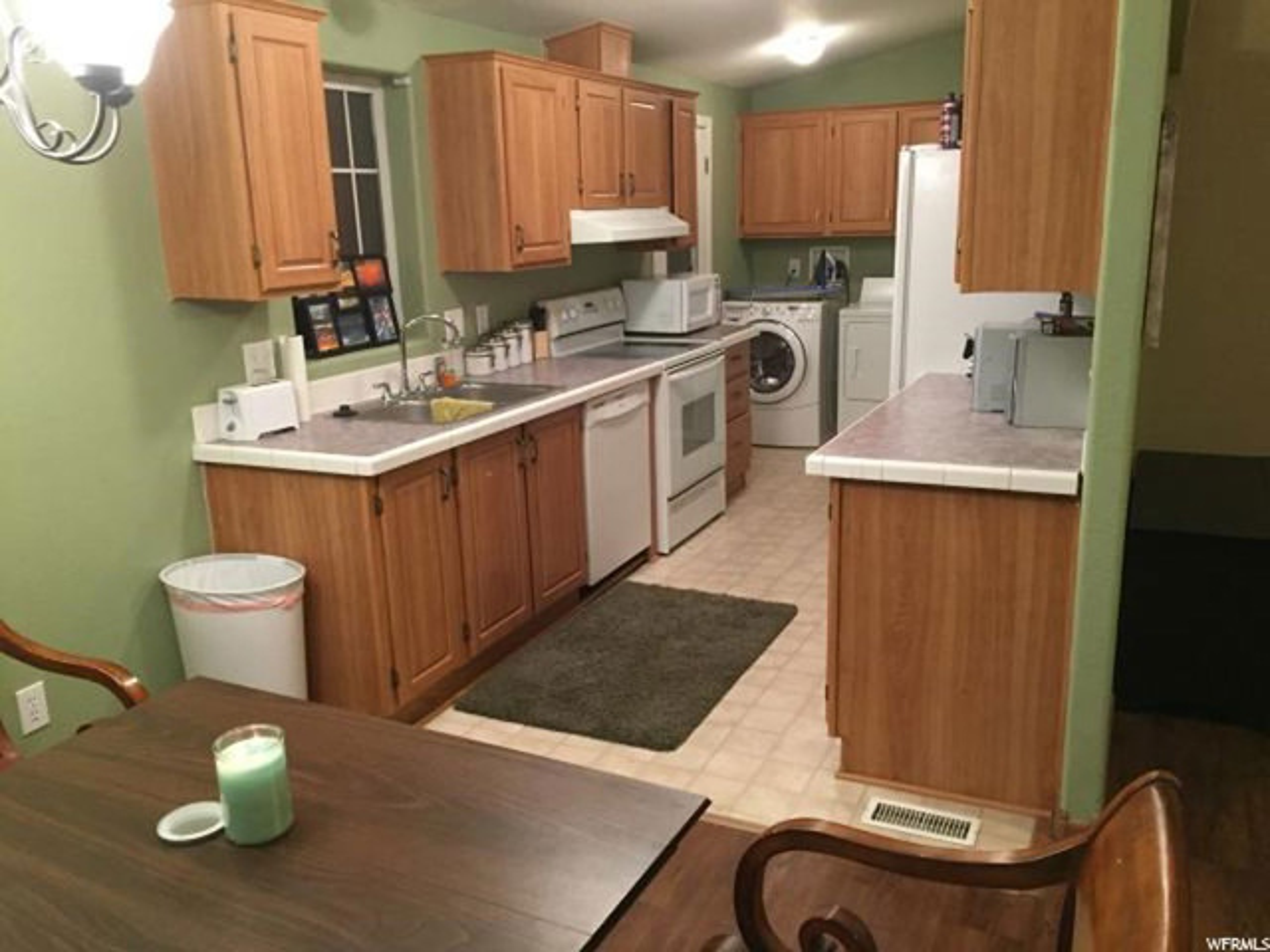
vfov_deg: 48.2
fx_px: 1064
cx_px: 635
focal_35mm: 29
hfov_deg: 61.7
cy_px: 476
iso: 200
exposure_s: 1/30
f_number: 2.2
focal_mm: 4.15
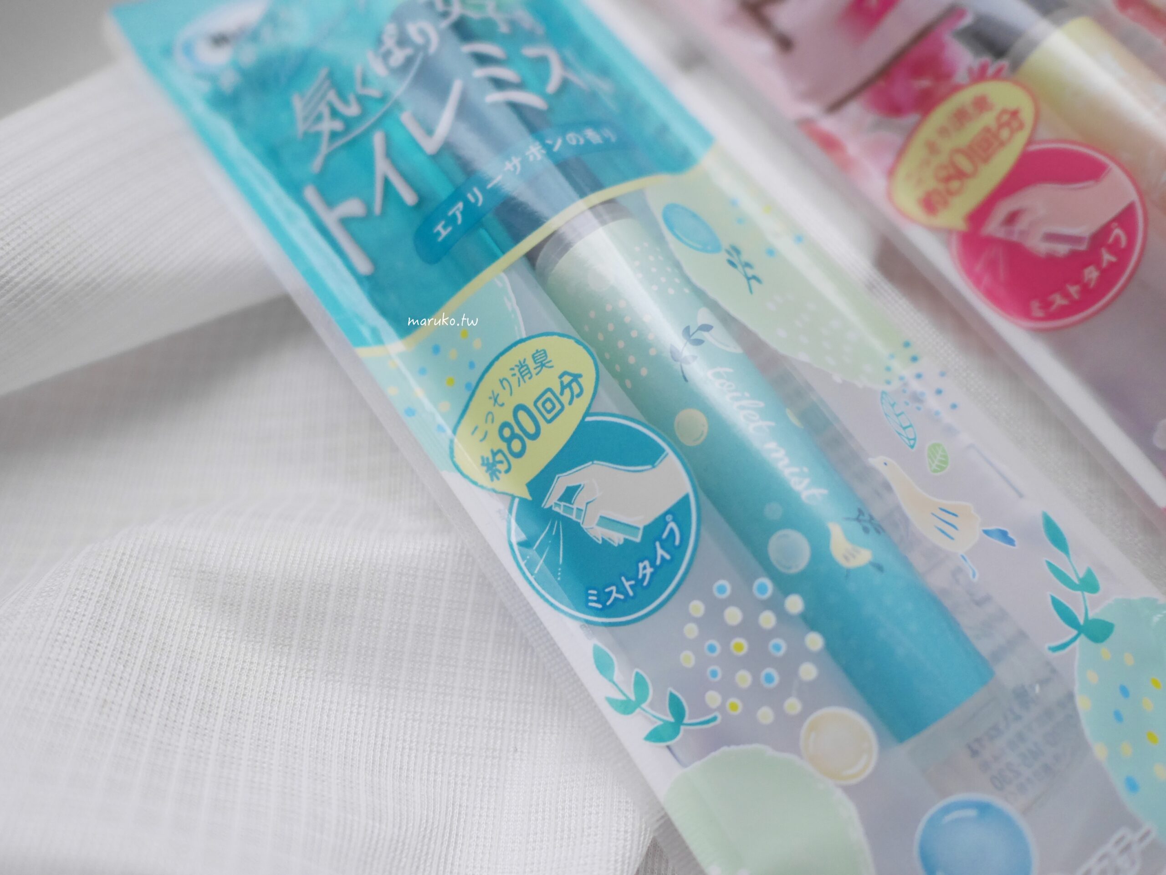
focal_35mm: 30
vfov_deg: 46.8
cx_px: 583
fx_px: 1011
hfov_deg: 59.9
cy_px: 438
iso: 1250
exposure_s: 1/60
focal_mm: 15
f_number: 2.2
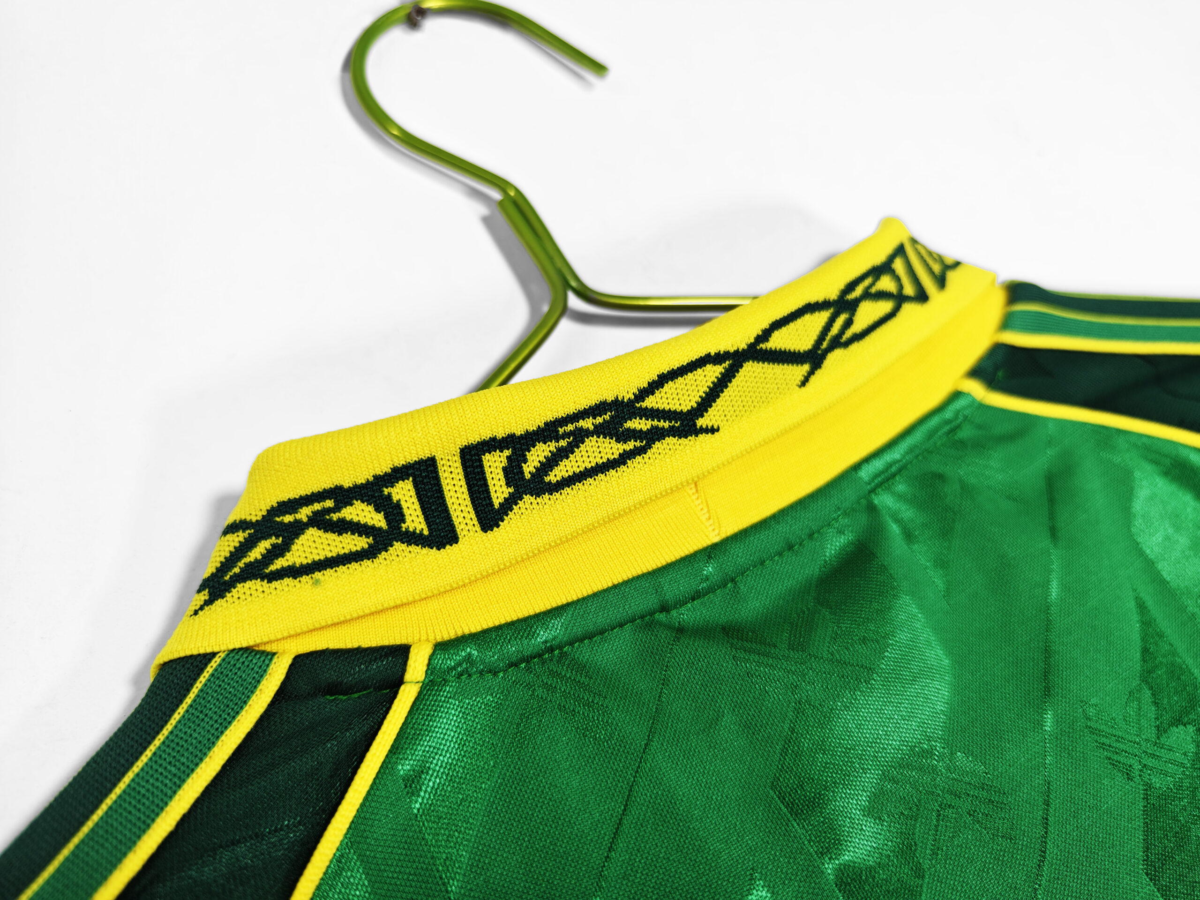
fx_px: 797
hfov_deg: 73.9
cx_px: 600
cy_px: 450
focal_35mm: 23
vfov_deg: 58.9
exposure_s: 1/100
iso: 149
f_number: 1.75
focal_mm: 8.67
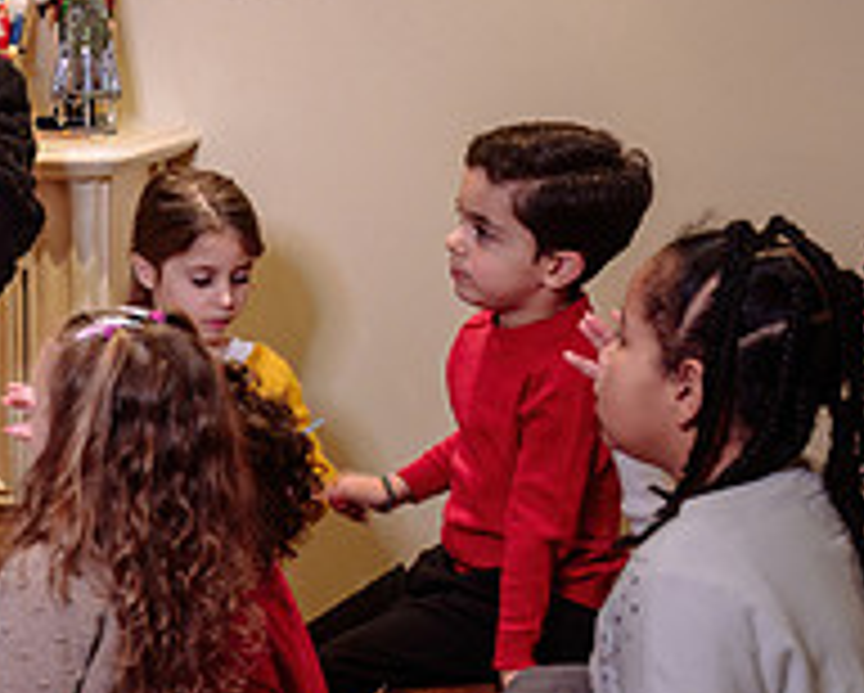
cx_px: -115
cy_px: 355
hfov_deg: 15.0
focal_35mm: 125
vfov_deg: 12.4
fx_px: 3200
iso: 500
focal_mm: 41
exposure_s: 1/50
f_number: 4
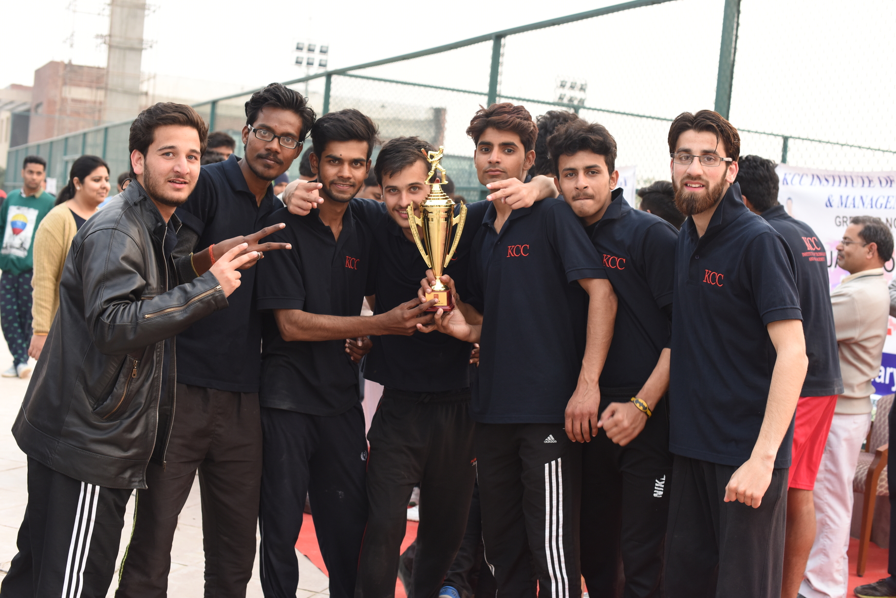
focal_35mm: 50
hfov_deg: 39.6
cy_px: 299
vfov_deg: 27.0
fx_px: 1245
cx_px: 448
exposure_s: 1/125
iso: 640
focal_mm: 50
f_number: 4.5
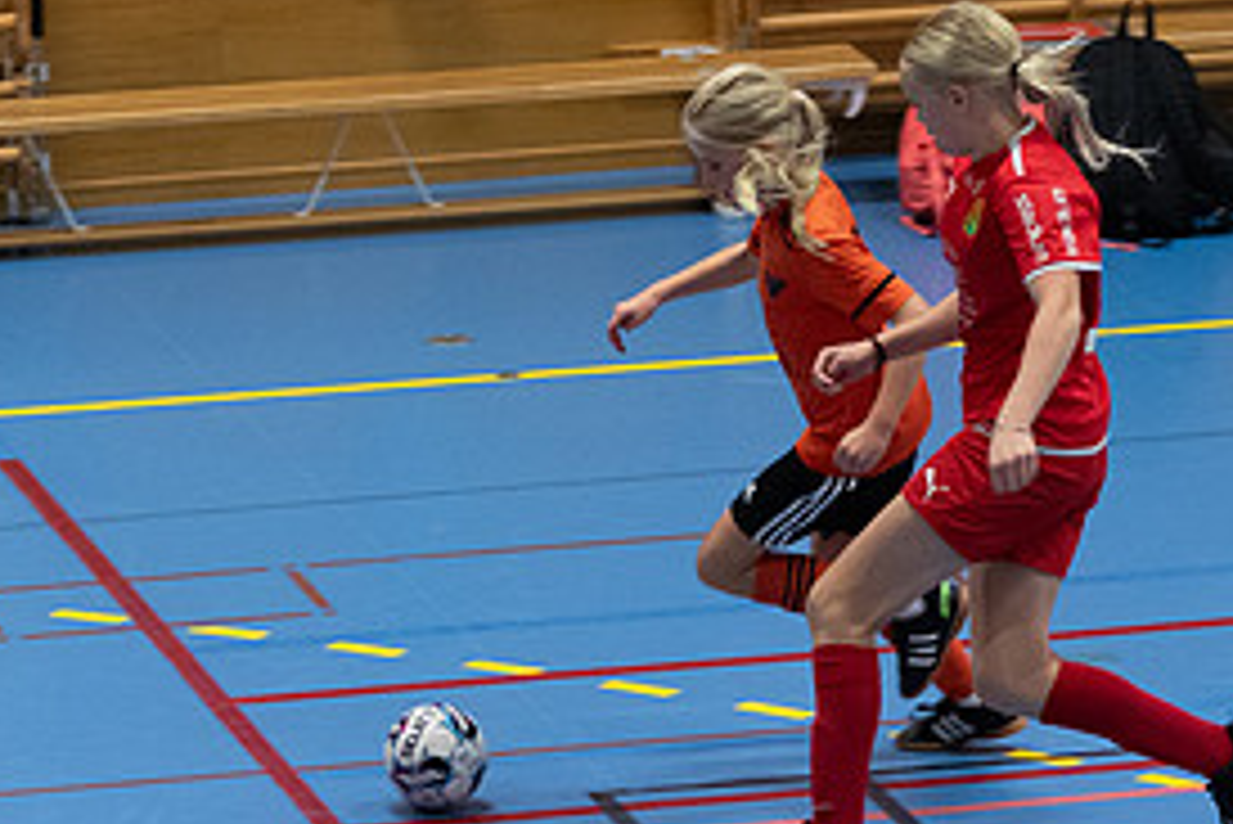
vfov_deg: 4.3
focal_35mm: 318
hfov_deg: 6.5
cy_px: 588
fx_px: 10897
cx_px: 706
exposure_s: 1/400
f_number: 3.5
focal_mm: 100
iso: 2500
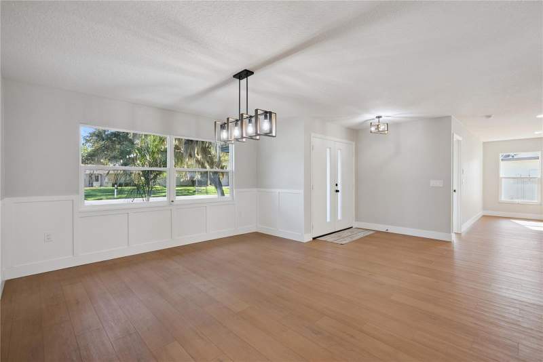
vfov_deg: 73.8
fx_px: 241
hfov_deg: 96.7
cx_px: 272
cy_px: 181
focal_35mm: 16
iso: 500
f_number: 8
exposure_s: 1/50
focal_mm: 16
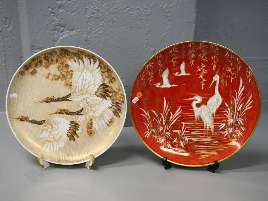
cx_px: 134
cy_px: 100
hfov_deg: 42.9
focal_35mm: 44
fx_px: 341
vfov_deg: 32.9
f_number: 5
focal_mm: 22
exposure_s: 1/200
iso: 3200
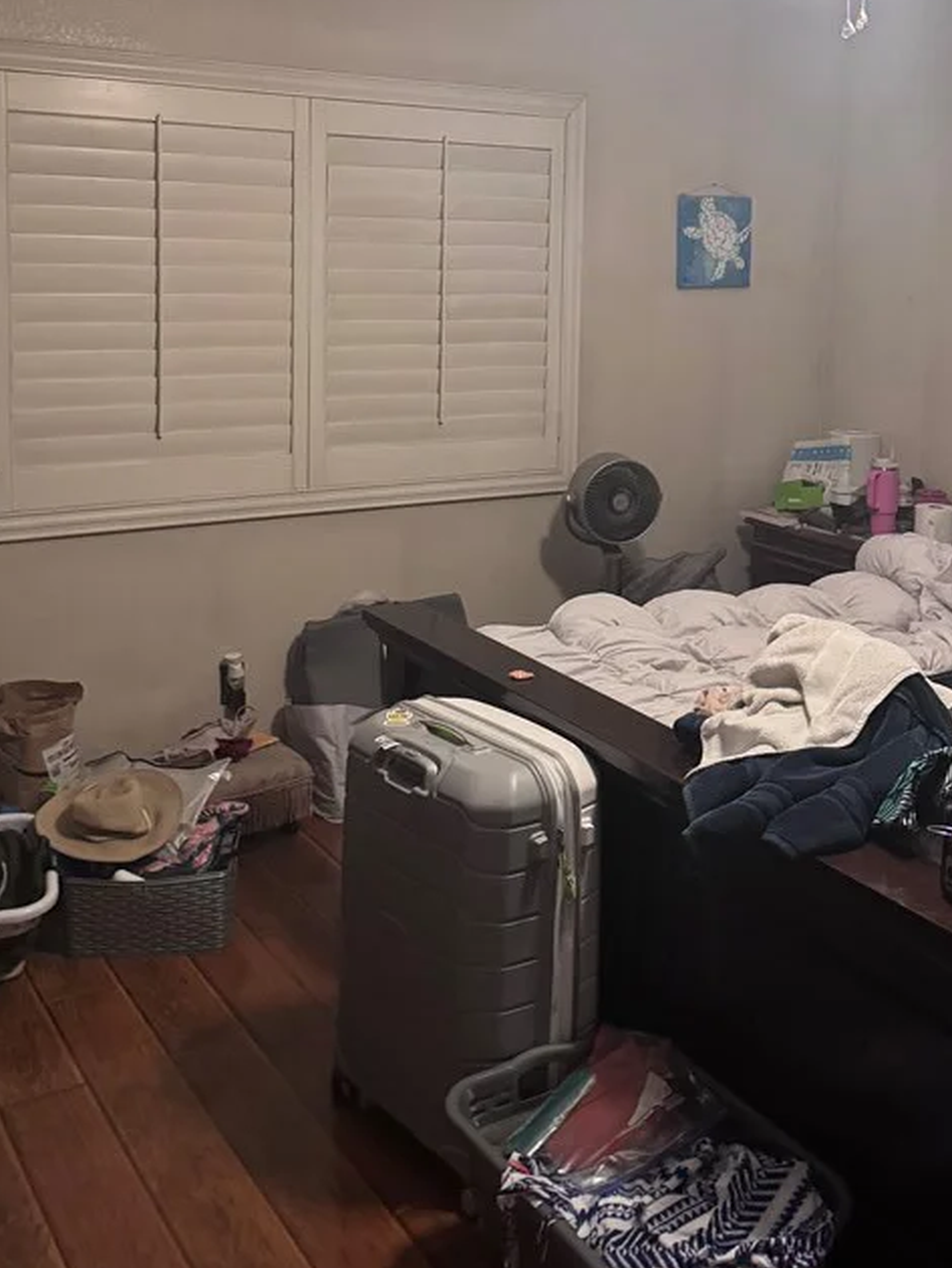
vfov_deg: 46.8
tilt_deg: -4.0
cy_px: 388
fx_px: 1429
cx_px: 533
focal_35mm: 39
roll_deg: -1.4
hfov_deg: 36.8
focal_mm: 6.76
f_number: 1.78
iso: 800
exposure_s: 1/40
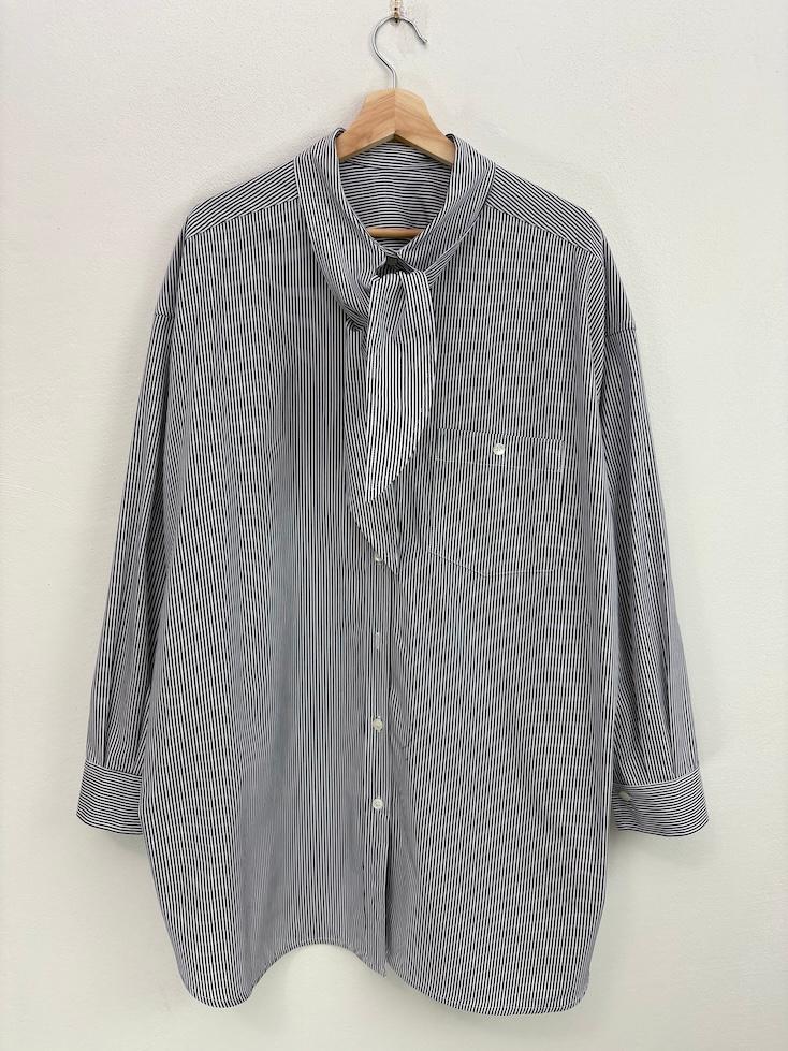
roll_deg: -0.9
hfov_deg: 53.1
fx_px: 789
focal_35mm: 26
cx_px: 394
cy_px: 526
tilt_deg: -8.5
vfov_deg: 67.3
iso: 40
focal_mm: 5.96
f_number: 1.6
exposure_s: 1/100
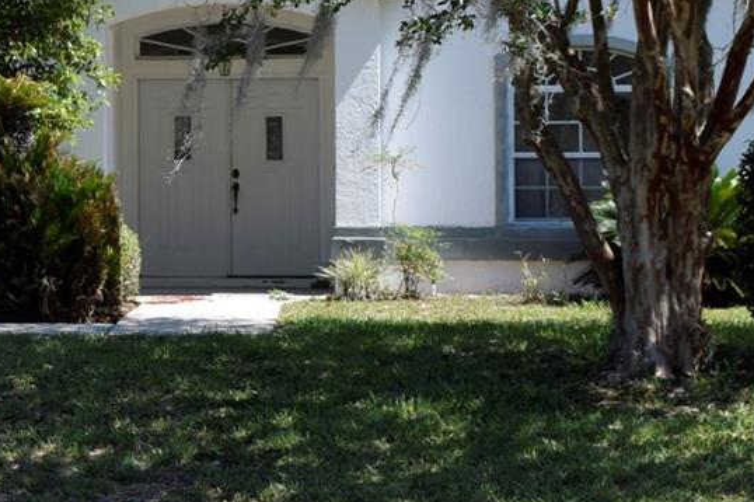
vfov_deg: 10.6
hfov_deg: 15.4
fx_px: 2710
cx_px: -108
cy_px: 116
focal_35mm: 129
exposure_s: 1/250
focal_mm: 29
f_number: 8
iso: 200
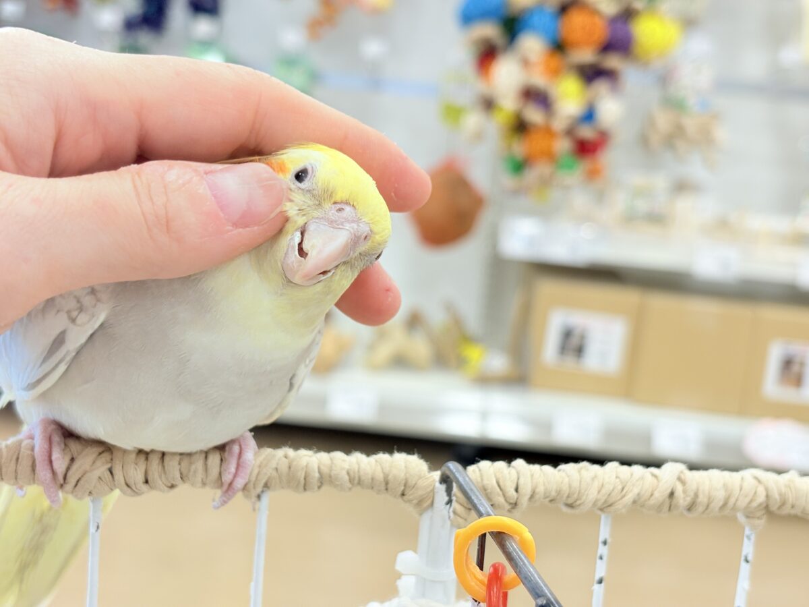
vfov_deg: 28.0
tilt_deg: -9.5
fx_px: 1215
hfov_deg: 36.8
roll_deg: -5.2
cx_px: 404
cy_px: 304
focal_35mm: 52
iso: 50
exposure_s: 1/50
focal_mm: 5.96
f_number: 1.6
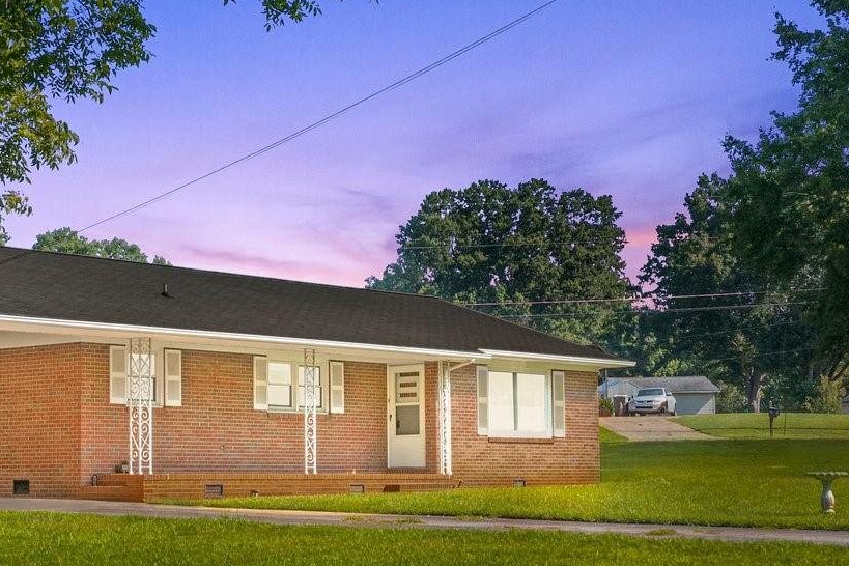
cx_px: 246
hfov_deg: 28.5
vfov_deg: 19.4
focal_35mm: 70
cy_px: 319
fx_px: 1651
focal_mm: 10.26
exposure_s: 1/320
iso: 100
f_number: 5.6
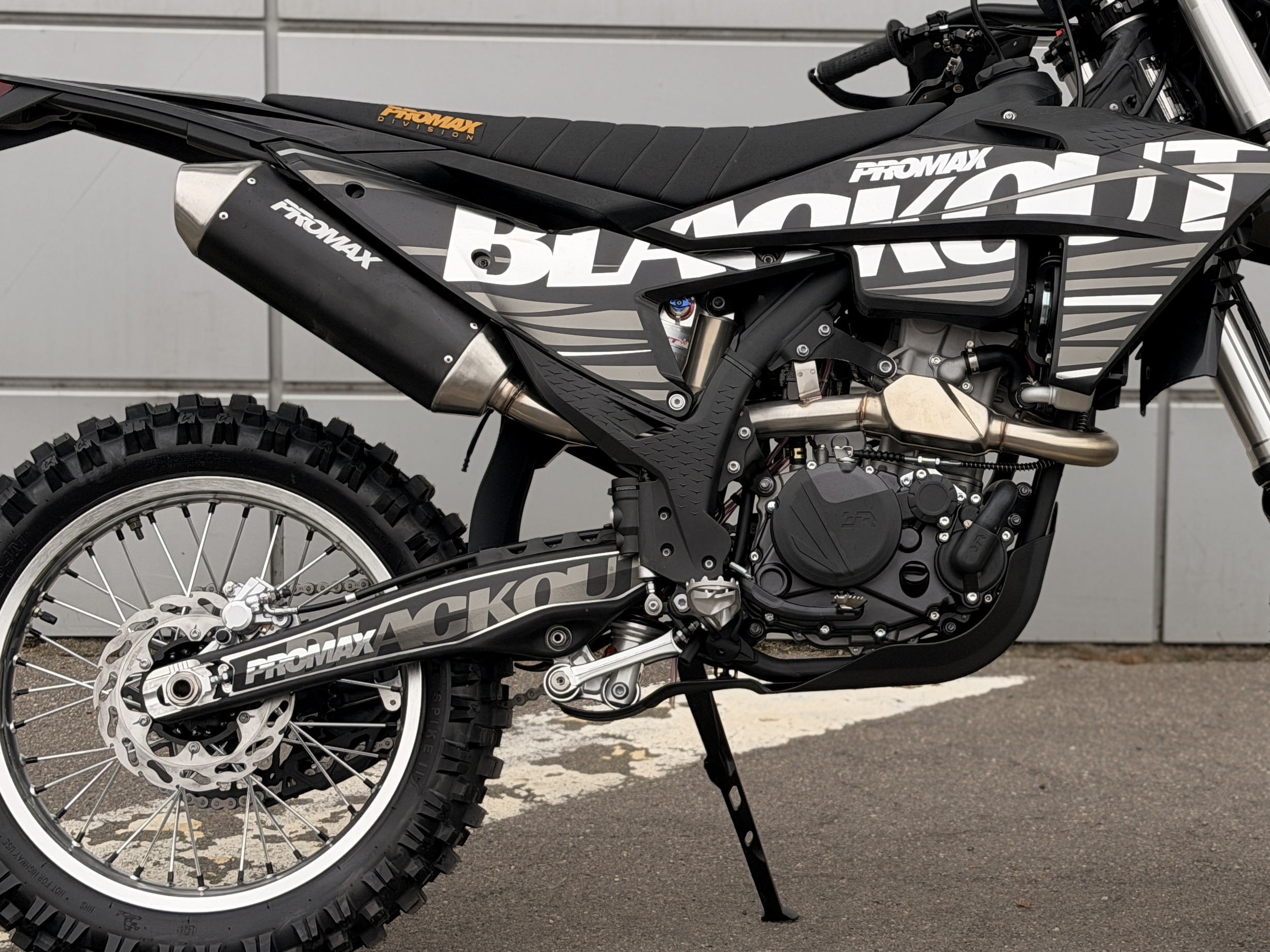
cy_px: 420
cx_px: 849
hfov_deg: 24.6
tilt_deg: -6.0
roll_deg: -1.1
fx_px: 2898
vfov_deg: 18.7
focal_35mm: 79
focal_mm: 6.76
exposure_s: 1/875
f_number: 1.78
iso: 64
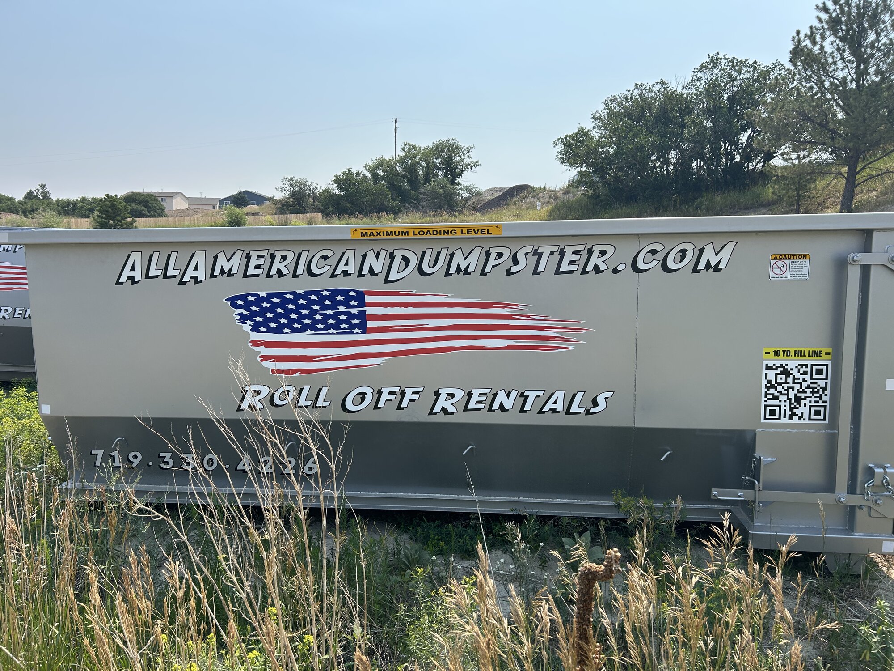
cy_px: 336
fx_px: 671
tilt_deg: -6.1
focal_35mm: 26
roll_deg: -0.2
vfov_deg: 53.1
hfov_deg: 67.3
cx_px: 447
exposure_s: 1/3460
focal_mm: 5.7
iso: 50
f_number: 1.5
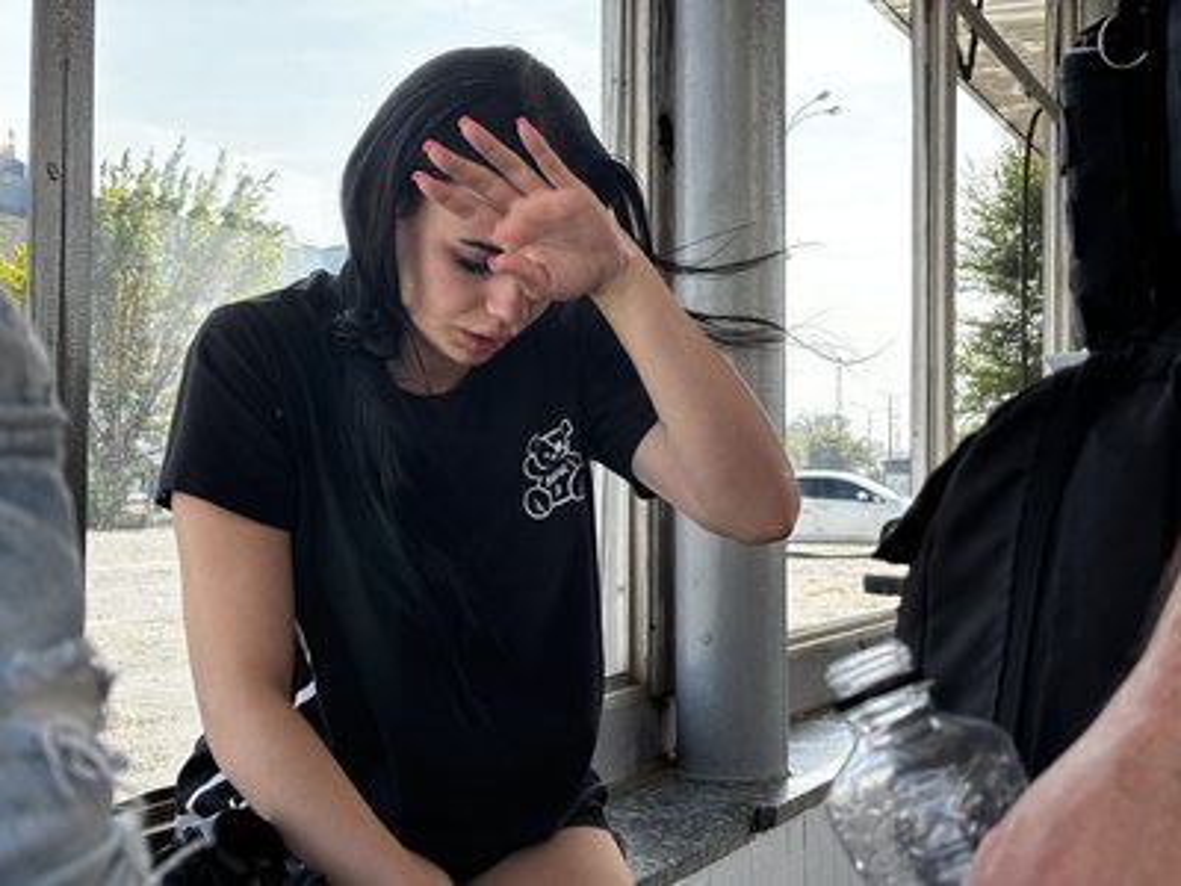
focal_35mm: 52
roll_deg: +0.7
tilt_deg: +0.3
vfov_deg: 28.0
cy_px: 443
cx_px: 590
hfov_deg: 36.8
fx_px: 1774
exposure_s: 1/481
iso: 32
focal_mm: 5.96
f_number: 1.6
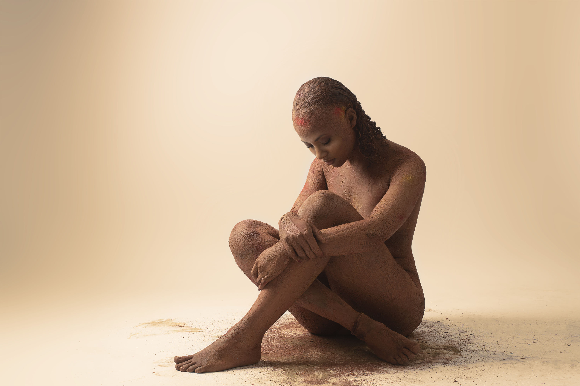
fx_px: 846
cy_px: 193
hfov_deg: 37.9
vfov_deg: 25.8
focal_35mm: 52
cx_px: 290
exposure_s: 1/125
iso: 100
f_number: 11
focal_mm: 35
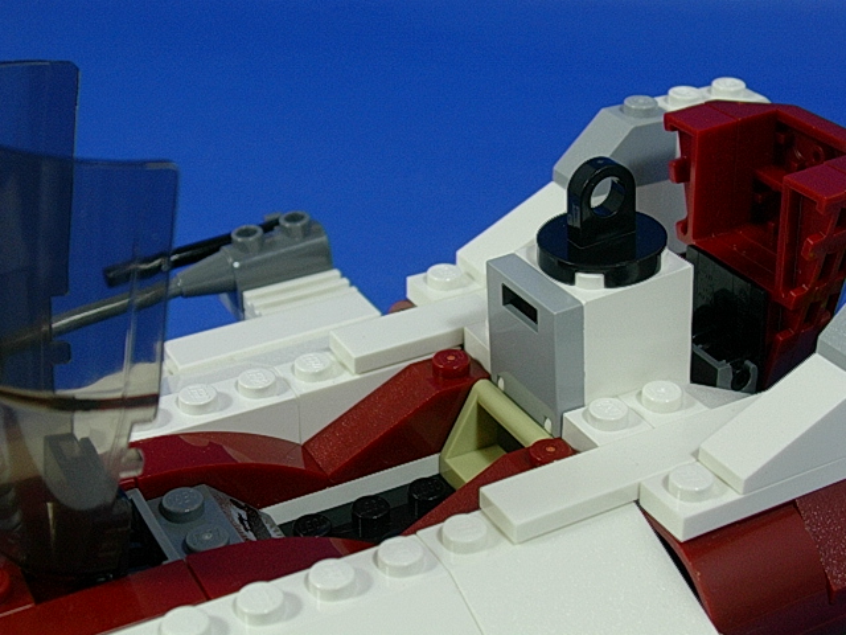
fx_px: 1466
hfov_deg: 32.2
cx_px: 423
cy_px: 318
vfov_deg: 24.4
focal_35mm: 60
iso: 70
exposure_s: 1/22.6
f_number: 3.4
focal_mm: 9
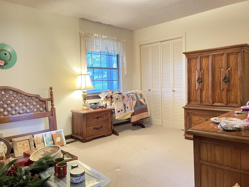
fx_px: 187
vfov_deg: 53.1
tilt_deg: -3.8
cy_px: 93
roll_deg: +1.9
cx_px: 129
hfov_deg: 67.3
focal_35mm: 26
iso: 800
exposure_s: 1/30
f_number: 1.6
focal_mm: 5.1
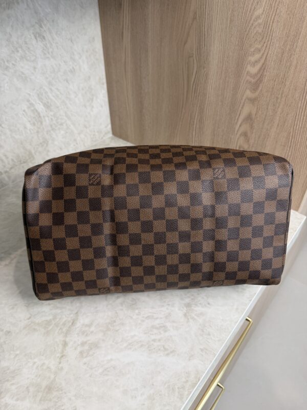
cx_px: 154
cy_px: 205
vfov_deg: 71.6
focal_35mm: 24
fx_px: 284
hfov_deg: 56.8
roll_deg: +0.0
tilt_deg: -40.2
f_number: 1.78
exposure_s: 1/120
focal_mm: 6.76
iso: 100
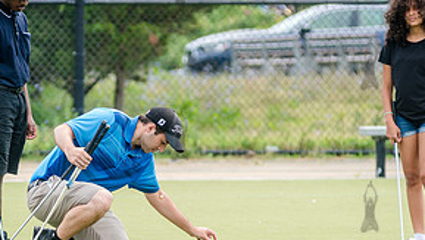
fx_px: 5920
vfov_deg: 2.3
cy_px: 197
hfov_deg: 4.1
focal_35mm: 525
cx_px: 143
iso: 250
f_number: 4
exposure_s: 1/1250
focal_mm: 200
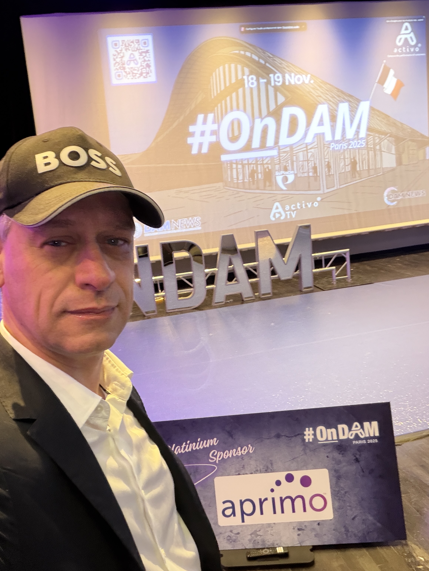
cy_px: 286
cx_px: 214
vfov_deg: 60.0
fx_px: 496
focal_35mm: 30
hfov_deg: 46.8
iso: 400
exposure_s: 1/26
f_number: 1.9
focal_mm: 2.71
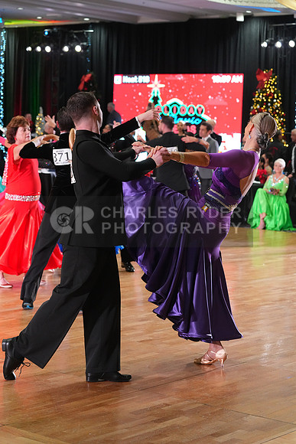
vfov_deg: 24.8
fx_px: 1011
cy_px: 222
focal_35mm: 82
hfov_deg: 16.7
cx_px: 148
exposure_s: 1/200
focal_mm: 82
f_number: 5
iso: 4000
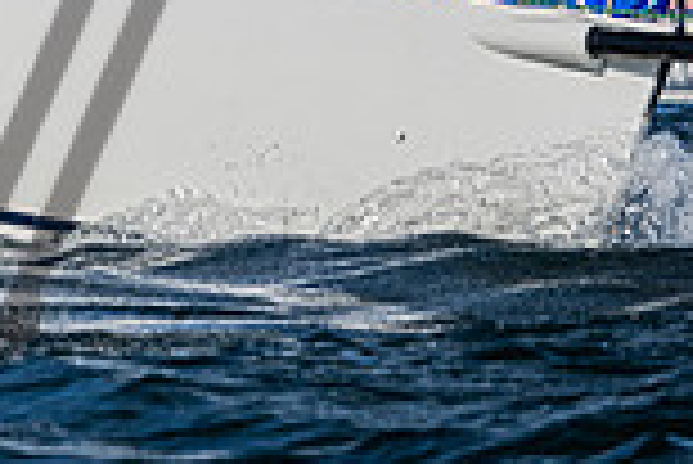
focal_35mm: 928
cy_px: -266
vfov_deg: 1.5
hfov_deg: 2.2
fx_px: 17880
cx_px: -336
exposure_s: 1/3200
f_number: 5.6
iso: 320
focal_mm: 230
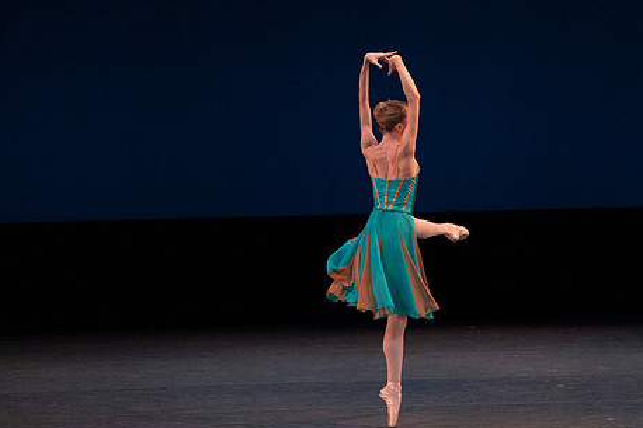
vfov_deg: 3.8
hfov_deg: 5.6
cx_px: 382
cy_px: 225
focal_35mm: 365
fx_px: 6517
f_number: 7.1
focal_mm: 288
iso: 8000
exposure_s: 1/400
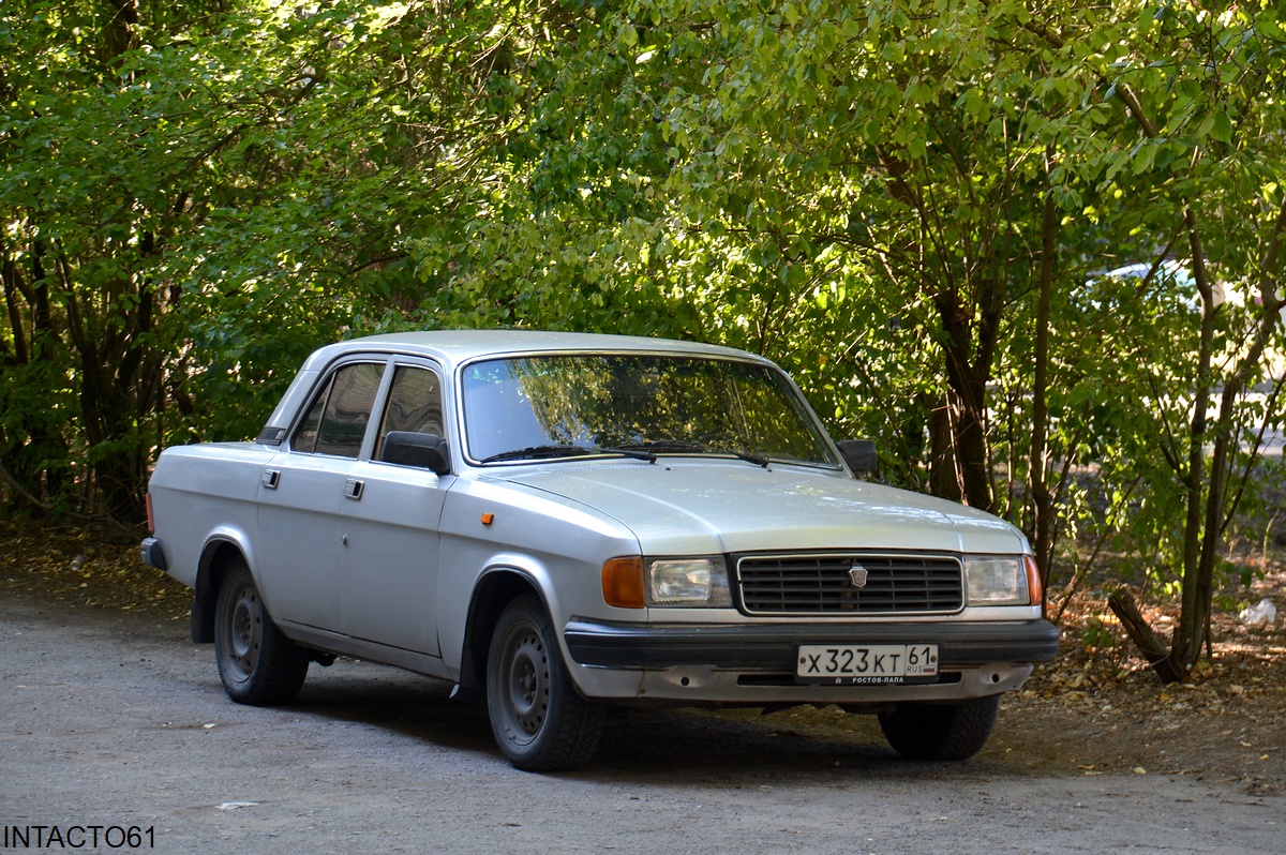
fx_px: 4818
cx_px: 643
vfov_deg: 10.1
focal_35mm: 135
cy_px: 428
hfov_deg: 15.2
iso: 400
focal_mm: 90
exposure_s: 1/125
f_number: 5.6
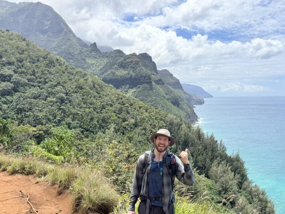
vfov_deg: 45.1
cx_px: 156
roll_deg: +0.4
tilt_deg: -9.1
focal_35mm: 31
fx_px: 255
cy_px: 133
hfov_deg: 58.2
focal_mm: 6.76
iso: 80
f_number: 1.78
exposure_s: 1/5814
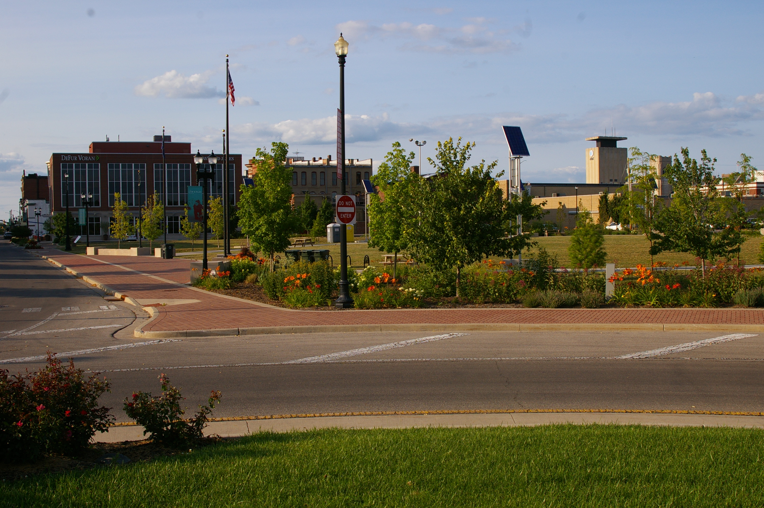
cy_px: 254
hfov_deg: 46.4
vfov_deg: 31.8
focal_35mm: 42
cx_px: 382
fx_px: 891
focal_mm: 28
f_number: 9.5
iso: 200
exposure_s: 1/250
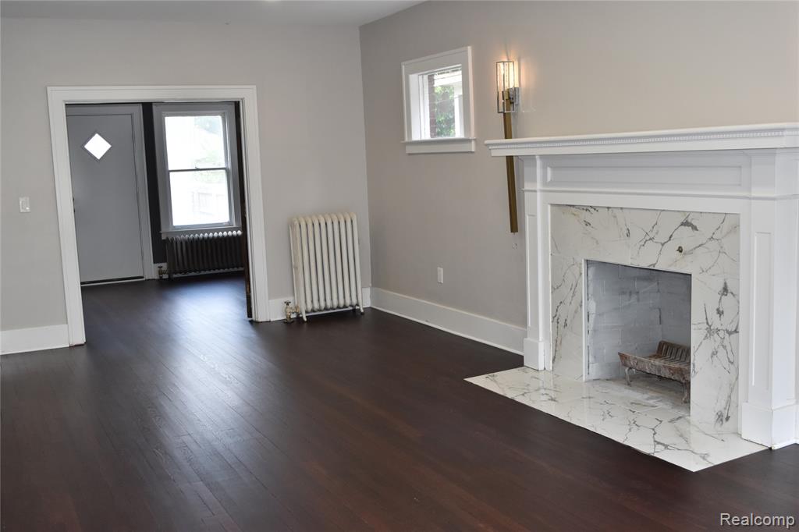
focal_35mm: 39
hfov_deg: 49.6
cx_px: 400
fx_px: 865
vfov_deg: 34.2
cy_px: 266
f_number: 6.3
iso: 800
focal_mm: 26
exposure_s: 1/200
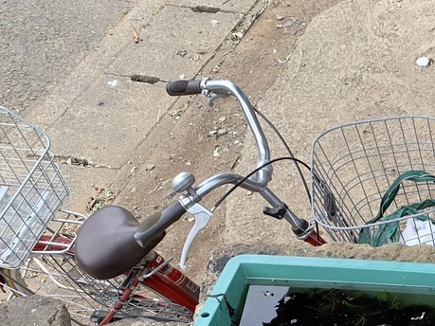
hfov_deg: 25.0
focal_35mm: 68
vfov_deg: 20.2
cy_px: 397
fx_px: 854
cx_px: 553
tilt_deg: -52.3
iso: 25
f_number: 1.8
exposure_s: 1/331
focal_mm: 4.25
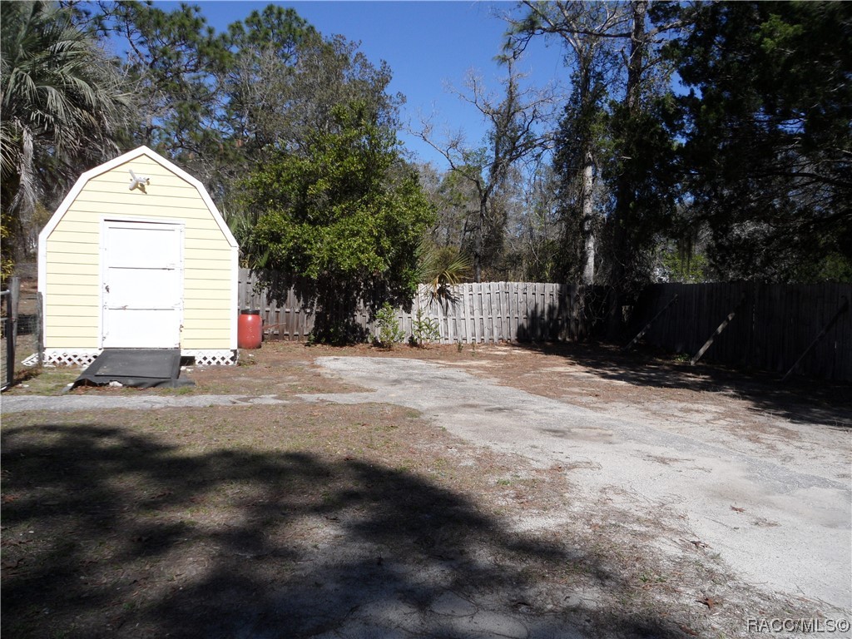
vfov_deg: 51.4
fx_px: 665
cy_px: 320
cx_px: 426
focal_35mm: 27
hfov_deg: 65.3
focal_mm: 4.9
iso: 80
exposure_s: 1/1000
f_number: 3.5
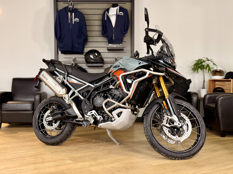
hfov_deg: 39.7
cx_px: 116
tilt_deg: -0.7
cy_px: 87
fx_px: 323
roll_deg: -0.5
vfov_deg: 30.3
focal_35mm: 48
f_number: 1.78
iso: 100
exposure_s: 1/60
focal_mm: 6.76
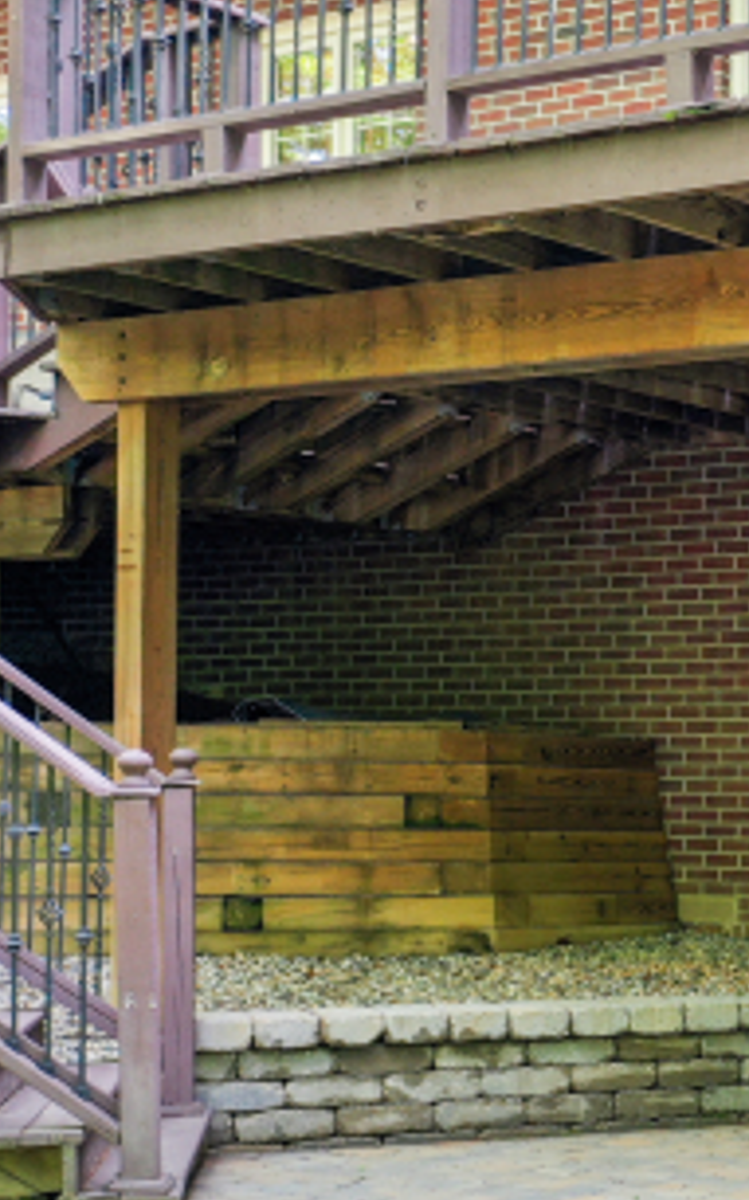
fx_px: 2288
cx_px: 1302
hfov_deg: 16.1
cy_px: 816
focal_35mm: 70
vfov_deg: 29.2
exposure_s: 1/30
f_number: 2.8
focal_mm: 10.26
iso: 100
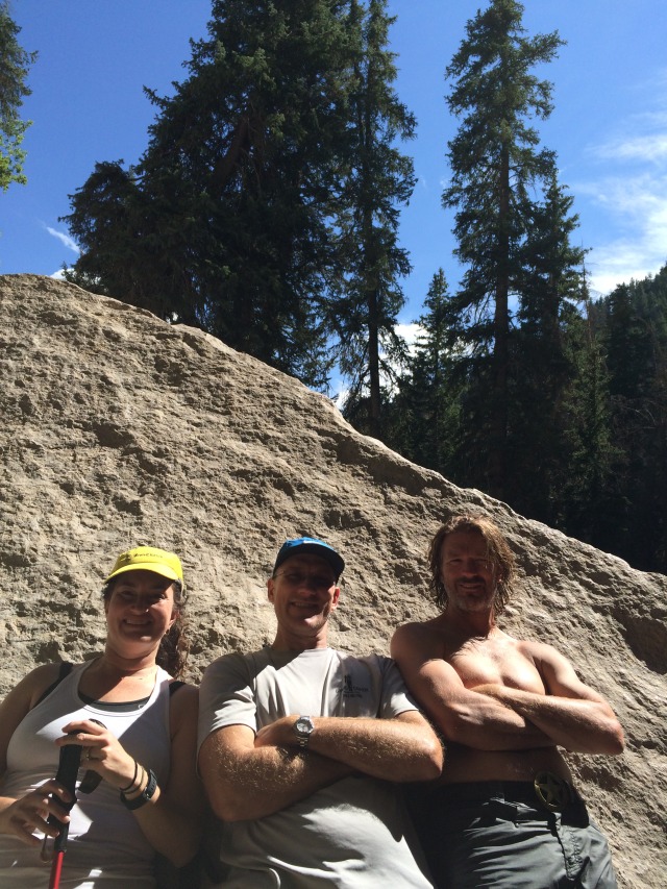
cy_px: 444
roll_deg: -1.2
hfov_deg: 48.2
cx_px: 334
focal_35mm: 29
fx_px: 745
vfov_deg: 61.7
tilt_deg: +13.3
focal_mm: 4.15
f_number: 2.2
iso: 32
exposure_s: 1/1709
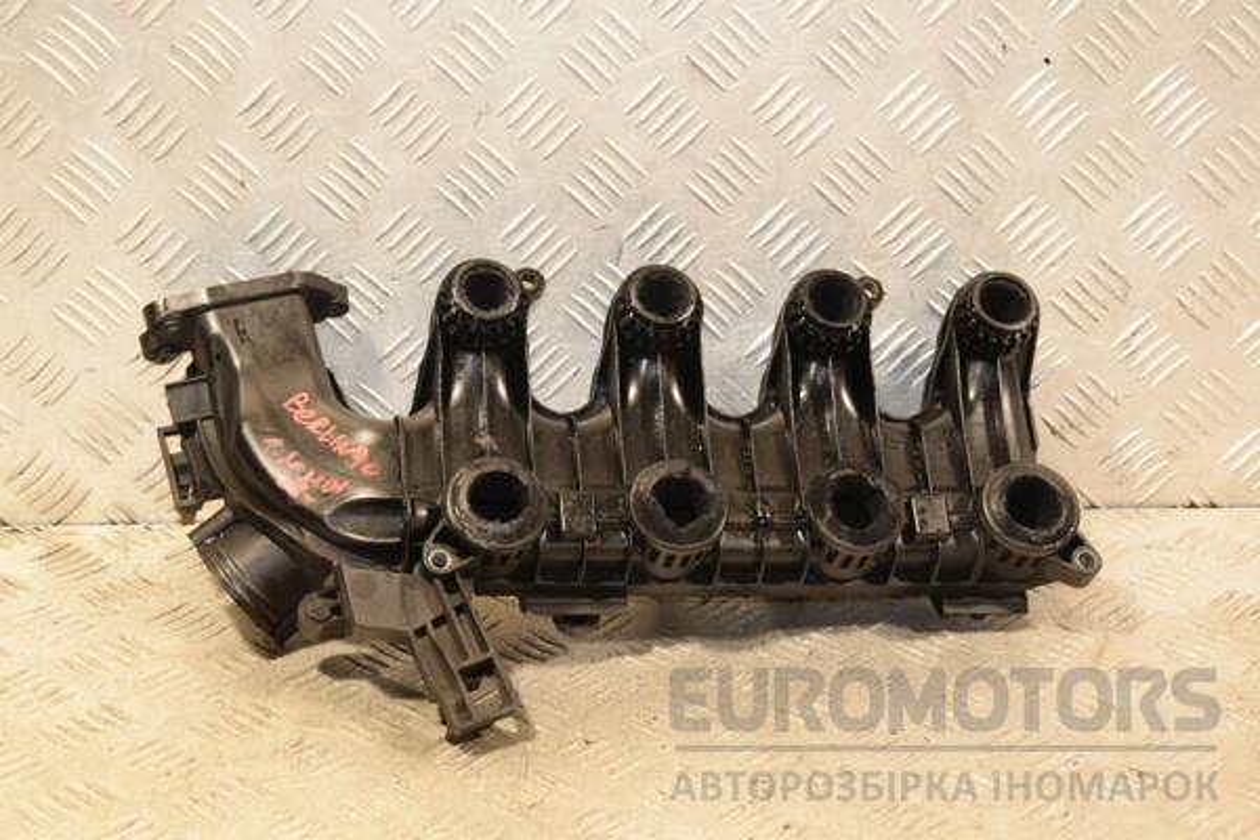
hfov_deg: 27.0
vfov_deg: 18.2
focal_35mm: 75
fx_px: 2625
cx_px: 630
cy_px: 420
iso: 800
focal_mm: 50
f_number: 8
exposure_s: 1/50
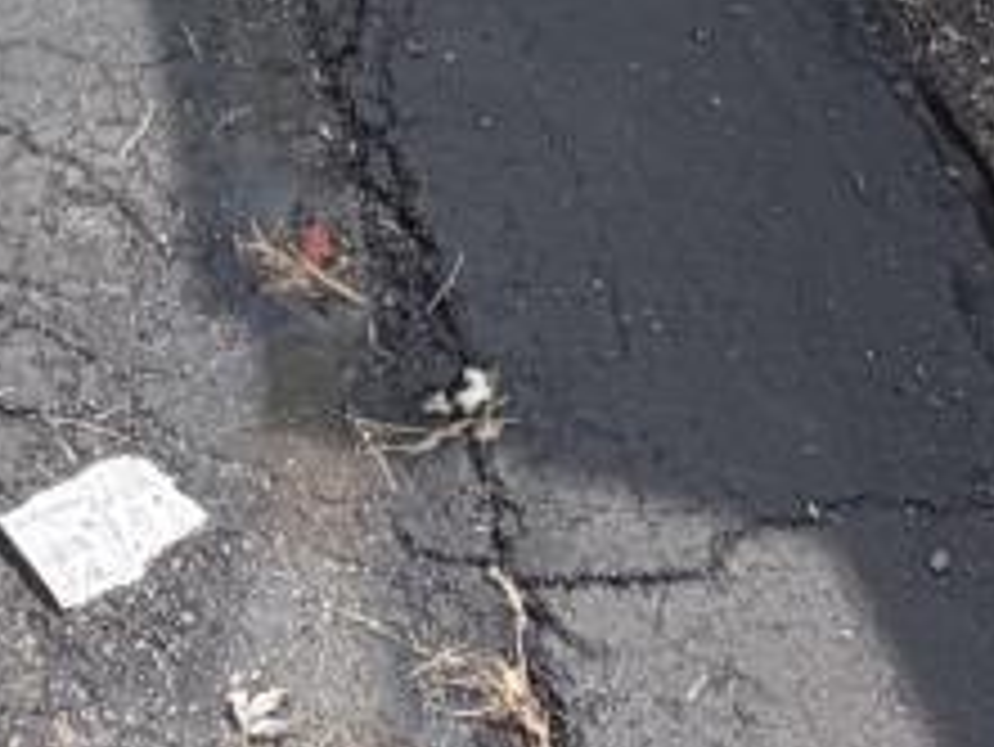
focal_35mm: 95
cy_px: -1366
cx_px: 63
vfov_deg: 11.2
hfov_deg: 20.2
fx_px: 2729
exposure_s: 1/770
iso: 32
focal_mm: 2.22
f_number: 2.2
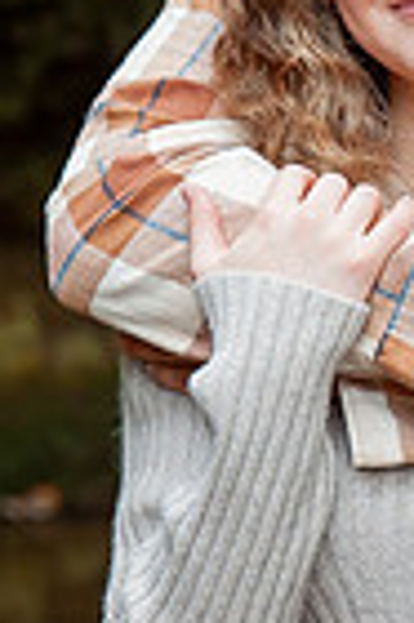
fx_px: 5602
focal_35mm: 324
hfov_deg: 4.2
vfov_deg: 6.3
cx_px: 382
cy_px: -138
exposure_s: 1/160
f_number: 3.5
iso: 400
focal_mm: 56
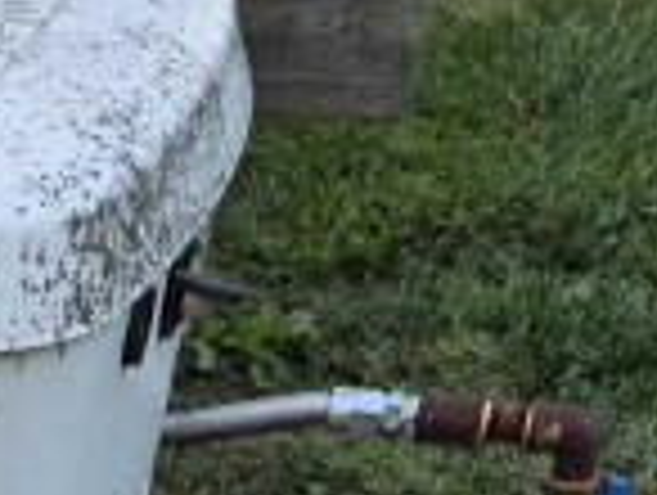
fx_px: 1996
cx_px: -619
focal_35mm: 105
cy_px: 864
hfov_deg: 15.4
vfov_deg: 12.9
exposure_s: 1/180
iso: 50
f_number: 1.7
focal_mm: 6.3
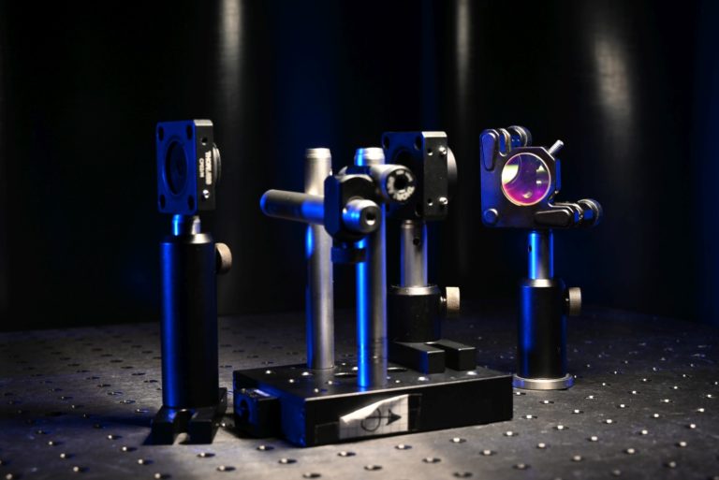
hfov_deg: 32.4
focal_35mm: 62
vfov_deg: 21.9
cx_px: 360
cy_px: 240
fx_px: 1239
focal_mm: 62
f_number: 10
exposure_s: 1/13
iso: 320
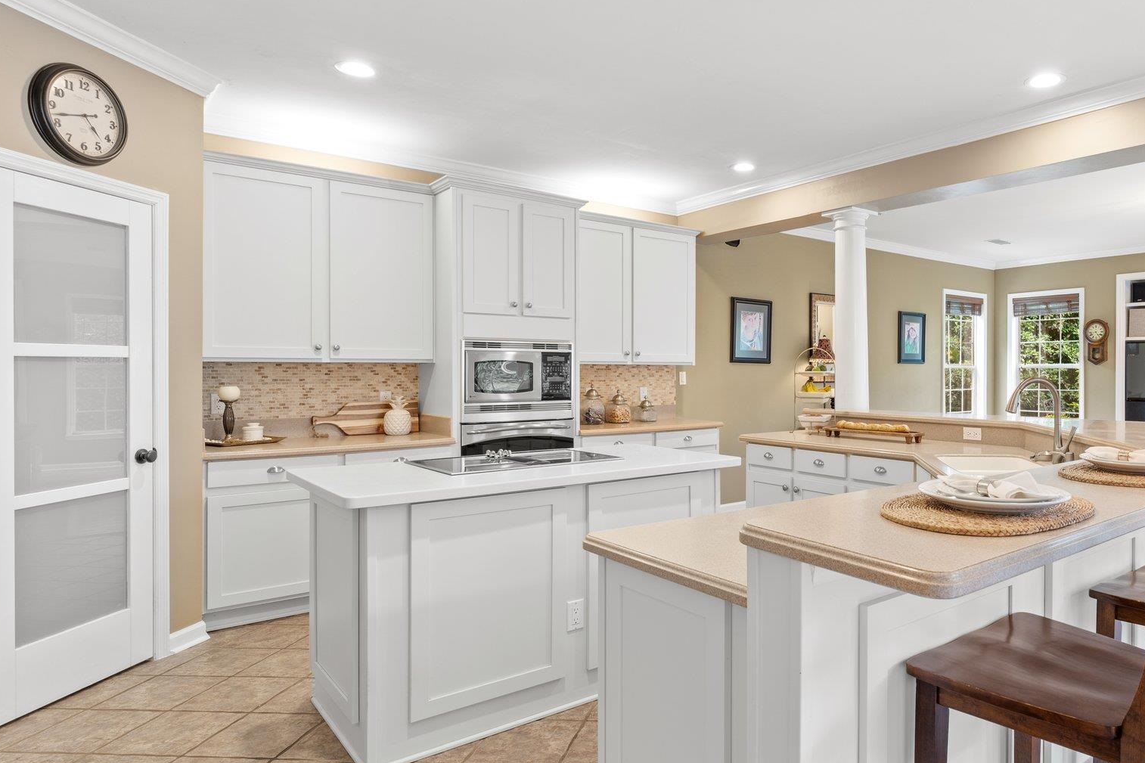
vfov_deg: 55.1
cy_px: 373
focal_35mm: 23
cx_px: 763
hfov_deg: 73.8
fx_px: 731
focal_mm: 17
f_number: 9
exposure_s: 4
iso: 100
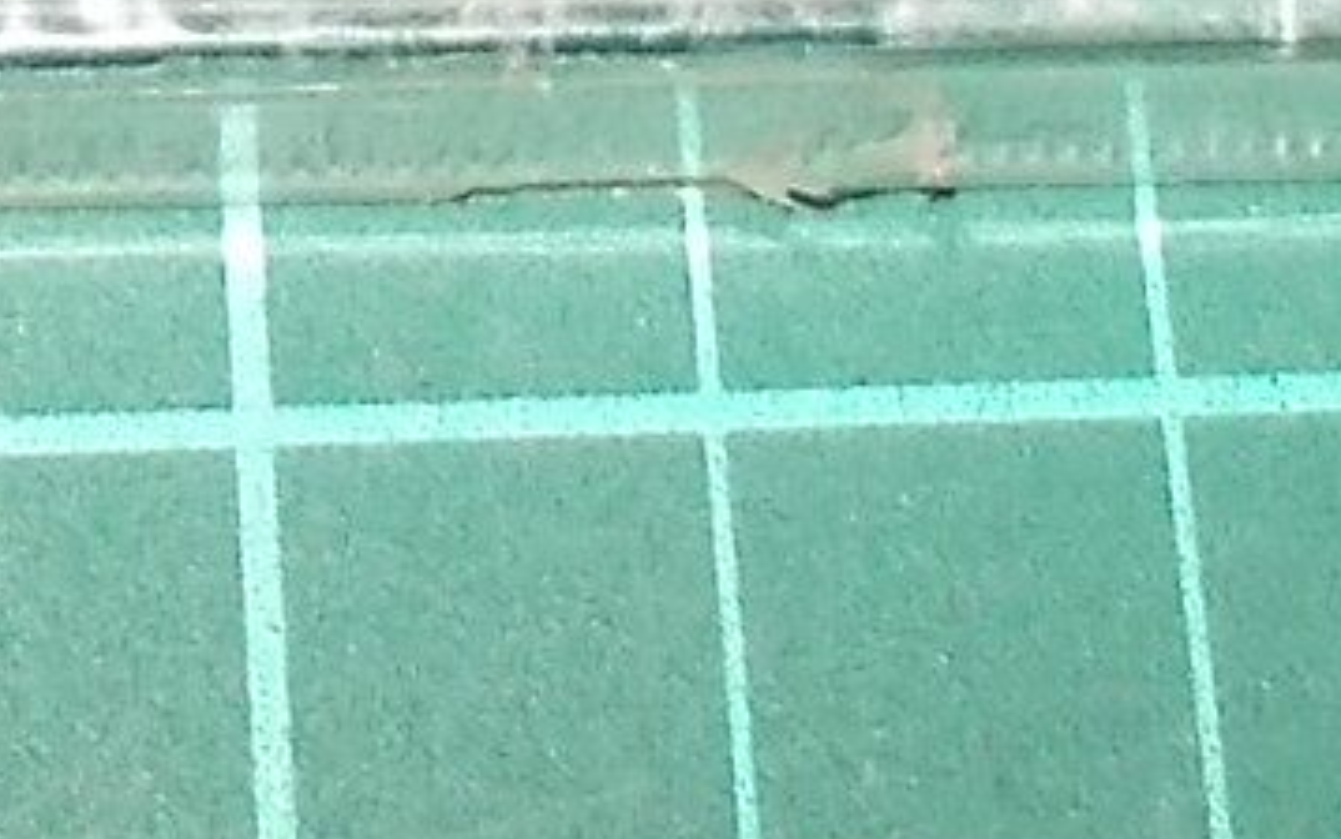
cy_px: -1562
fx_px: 7129
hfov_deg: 10.6
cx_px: -26
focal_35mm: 195
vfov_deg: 6.3
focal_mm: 4.1
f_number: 3.3
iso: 200
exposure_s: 1/30
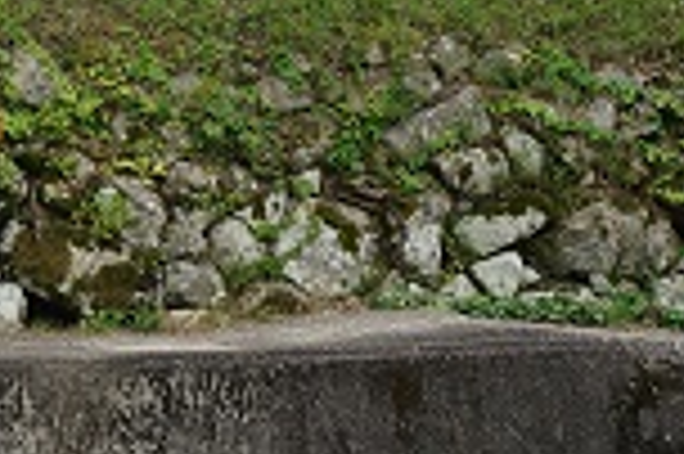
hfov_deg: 12.6
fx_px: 3036
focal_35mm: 160
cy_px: -45
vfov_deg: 8.5
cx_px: -58
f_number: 9
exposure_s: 1/80
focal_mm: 27
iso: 100
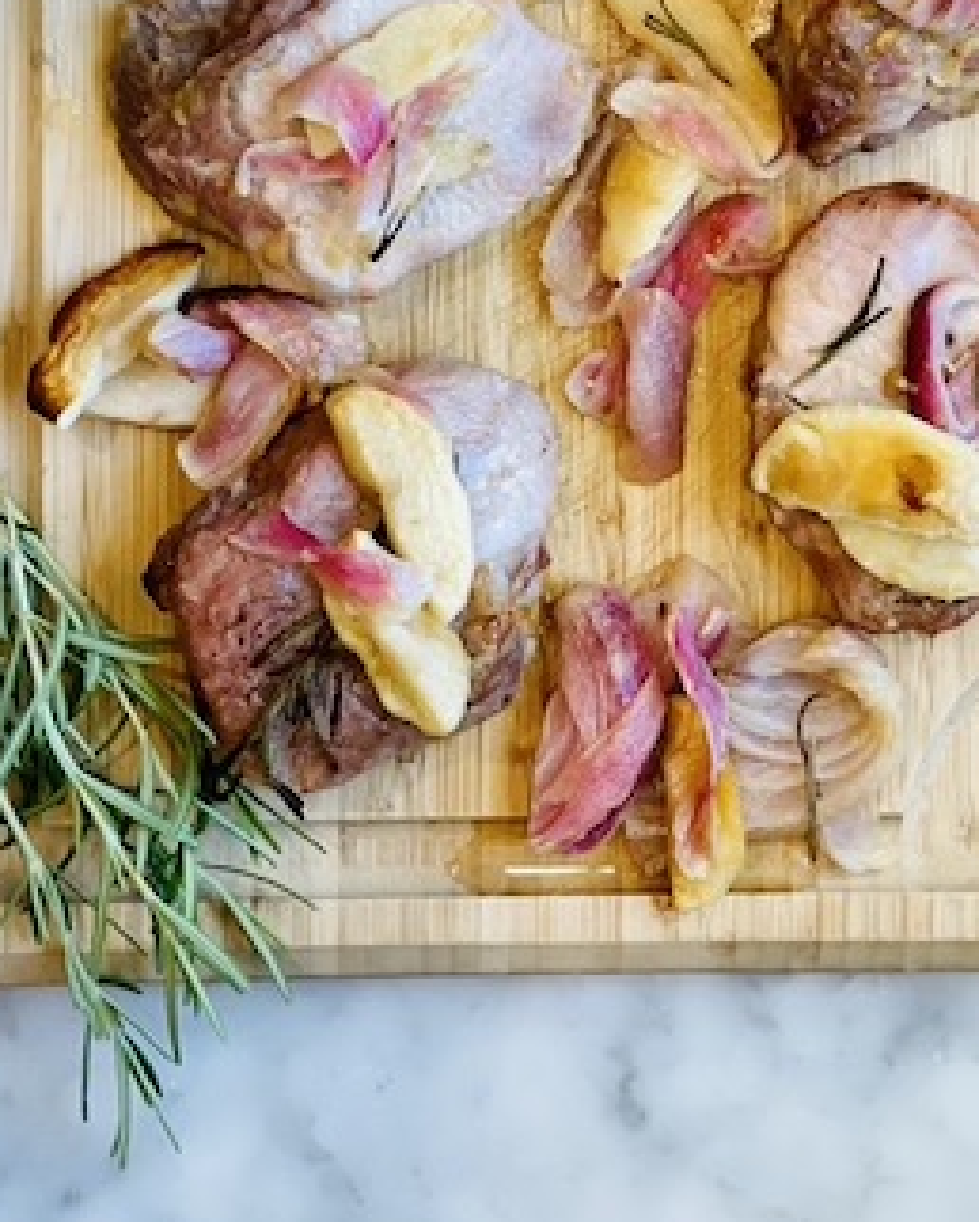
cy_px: 55
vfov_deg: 17.9
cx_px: 653
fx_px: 3799
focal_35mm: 105
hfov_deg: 14.7
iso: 125
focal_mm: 6
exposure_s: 1/120
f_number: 2
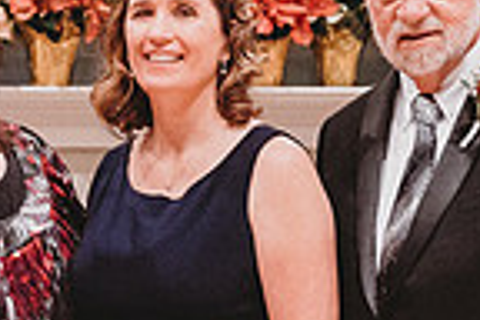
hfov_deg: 10.1
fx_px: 2693
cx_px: -23
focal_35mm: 202
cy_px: 85
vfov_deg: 6.8
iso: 6400
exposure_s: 1/200
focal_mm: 50
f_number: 4
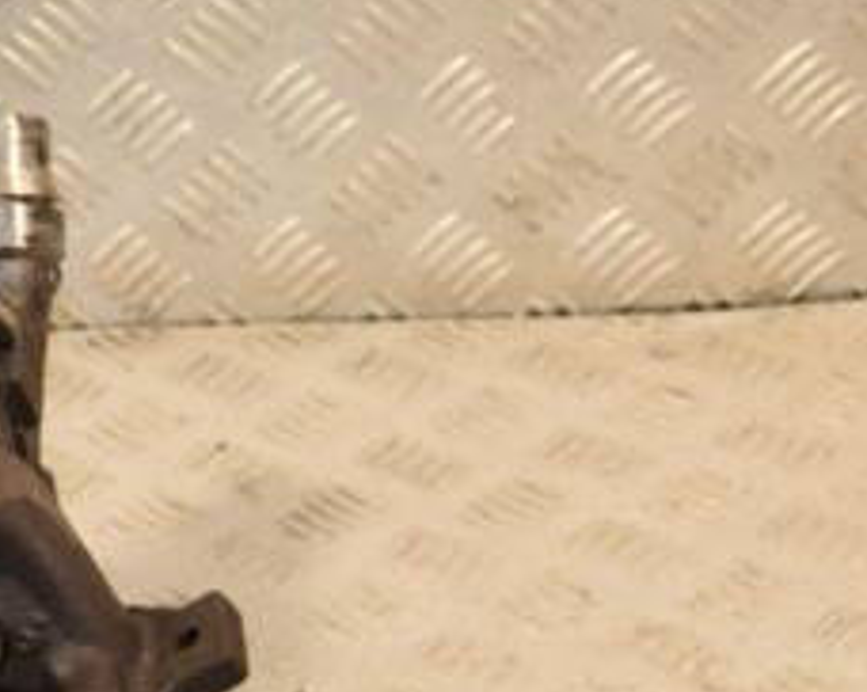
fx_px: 3230
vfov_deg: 12.2
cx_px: -141
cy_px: 433
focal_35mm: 126
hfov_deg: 14.8
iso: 800
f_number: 7.1
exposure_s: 1/200
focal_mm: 34
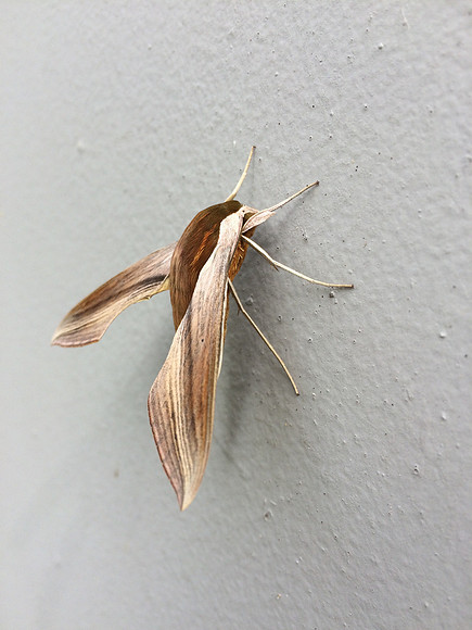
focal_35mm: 29
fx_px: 527
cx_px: 236
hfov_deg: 48.2
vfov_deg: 61.7
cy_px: 315
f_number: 2.2
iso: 32
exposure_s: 1/662
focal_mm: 4.15
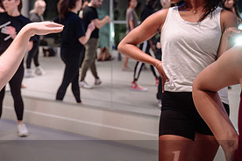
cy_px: 49
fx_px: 430
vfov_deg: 21.1
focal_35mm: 64
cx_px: 42
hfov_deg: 30.5
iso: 1600
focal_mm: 30.5
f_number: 2.8
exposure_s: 1/80
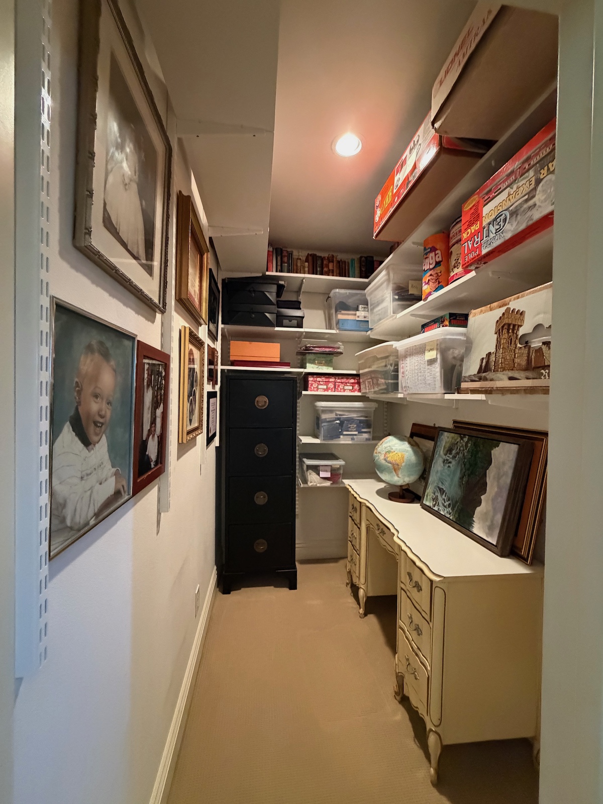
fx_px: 325
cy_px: 402
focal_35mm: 14
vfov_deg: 102.1
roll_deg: -1.1
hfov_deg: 85.7
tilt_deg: -0.8
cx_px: 302
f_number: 2.2
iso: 1000
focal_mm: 2.22
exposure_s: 1/60
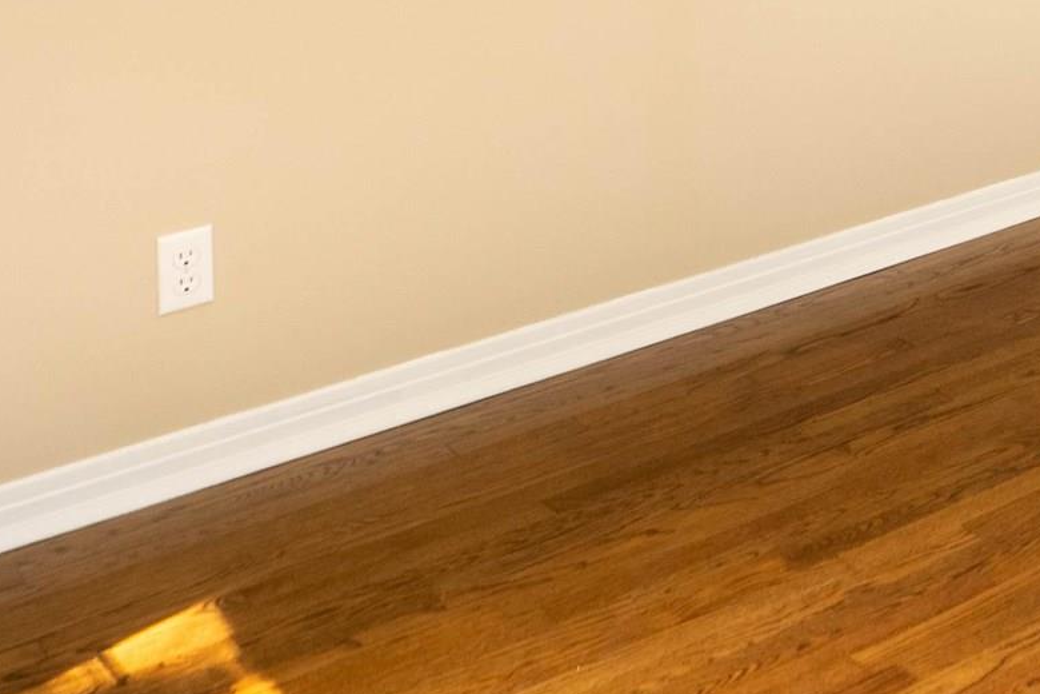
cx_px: 1505
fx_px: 1820
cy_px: -366
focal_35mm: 63
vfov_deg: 18.8
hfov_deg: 25.3
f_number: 8
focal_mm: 16
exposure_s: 1/60
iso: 100
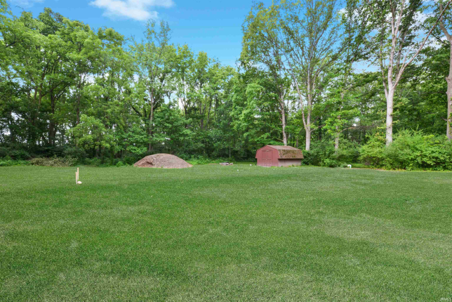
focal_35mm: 14
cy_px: 151
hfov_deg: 104.2
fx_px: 176
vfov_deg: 81.3
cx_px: 226
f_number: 22
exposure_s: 1/50
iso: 400
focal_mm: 14
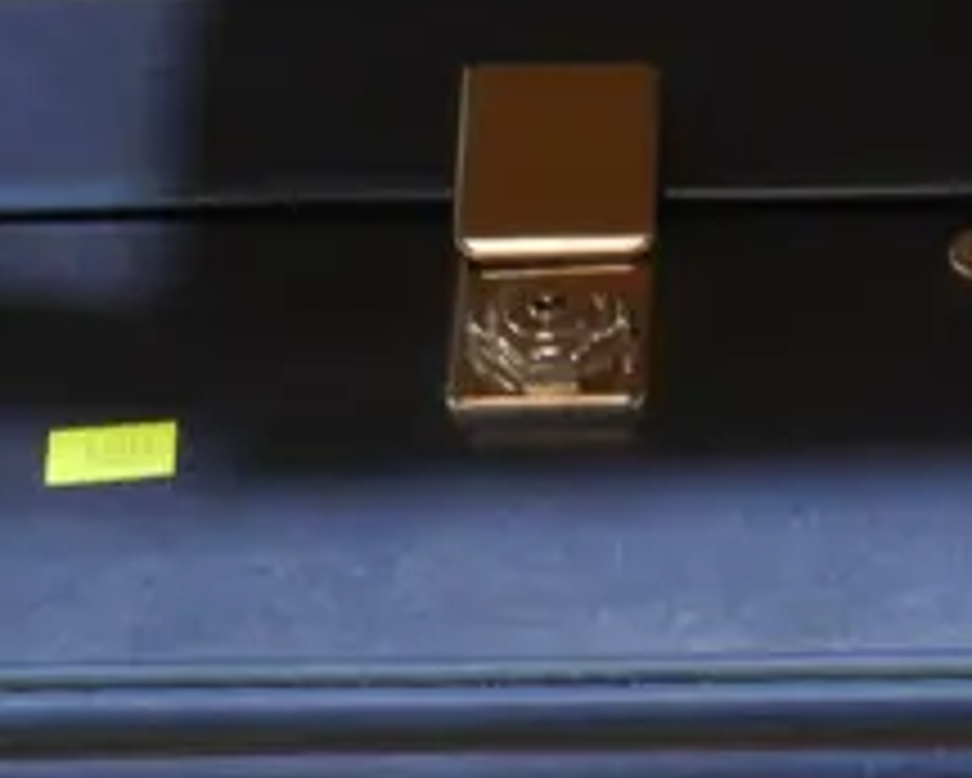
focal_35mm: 213
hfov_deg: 8.9
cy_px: 1212
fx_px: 6130
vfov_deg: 7.1
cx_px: 1436
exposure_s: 1/60
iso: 800
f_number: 5.1
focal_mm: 23
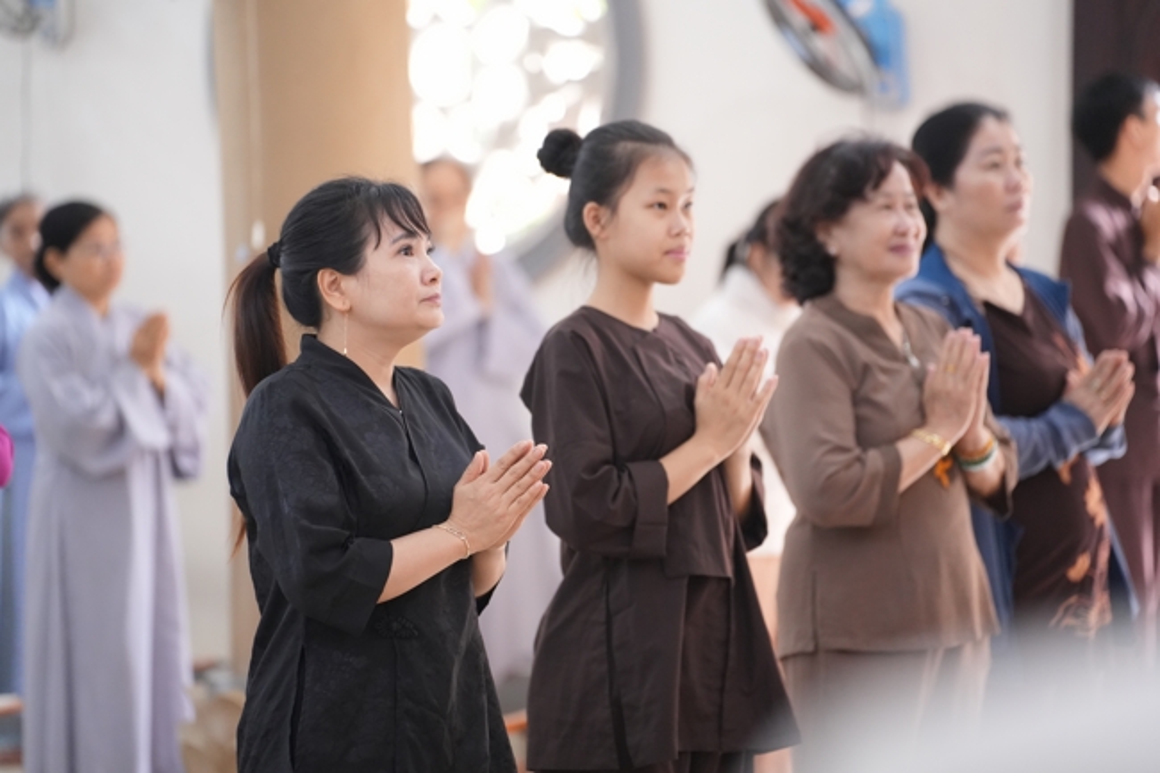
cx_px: 580
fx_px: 4606
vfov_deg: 9.6
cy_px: 386
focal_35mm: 143
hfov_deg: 14.4
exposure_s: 1/200
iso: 4000
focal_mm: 143
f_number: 2.8
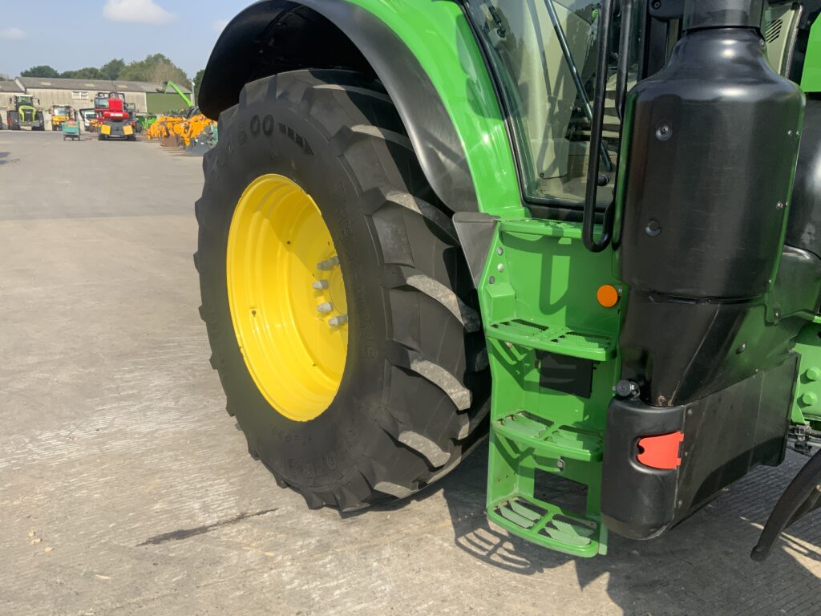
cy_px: 308
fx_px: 688
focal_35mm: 29
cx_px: 410
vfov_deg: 48.2
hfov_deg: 61.7
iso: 16
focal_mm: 3
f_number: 1.8
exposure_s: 1/1279
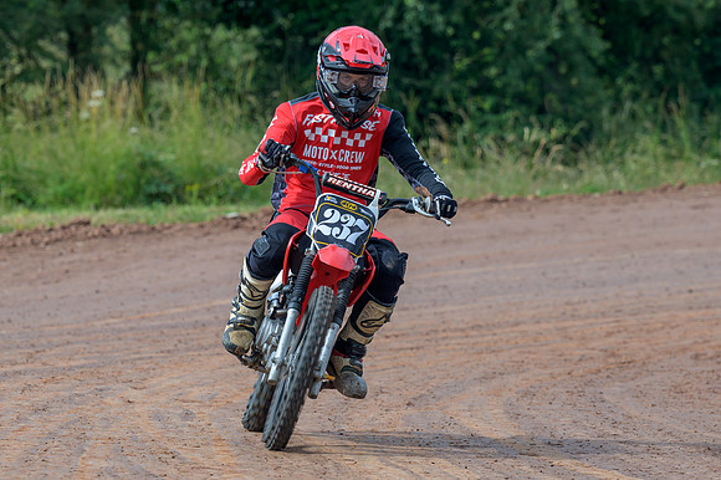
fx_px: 5674
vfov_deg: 4.8
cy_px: 247
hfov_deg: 7.3
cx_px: 364
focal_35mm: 283
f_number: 4.5
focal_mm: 160
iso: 110
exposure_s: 1/400
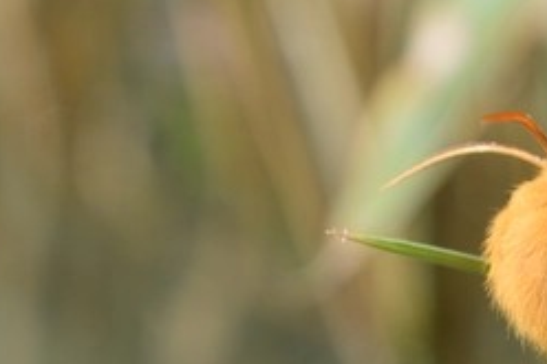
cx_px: 589
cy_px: 428
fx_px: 3239
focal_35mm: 213
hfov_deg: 9.6
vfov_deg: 6.4
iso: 100
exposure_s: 1/125
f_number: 8
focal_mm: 55
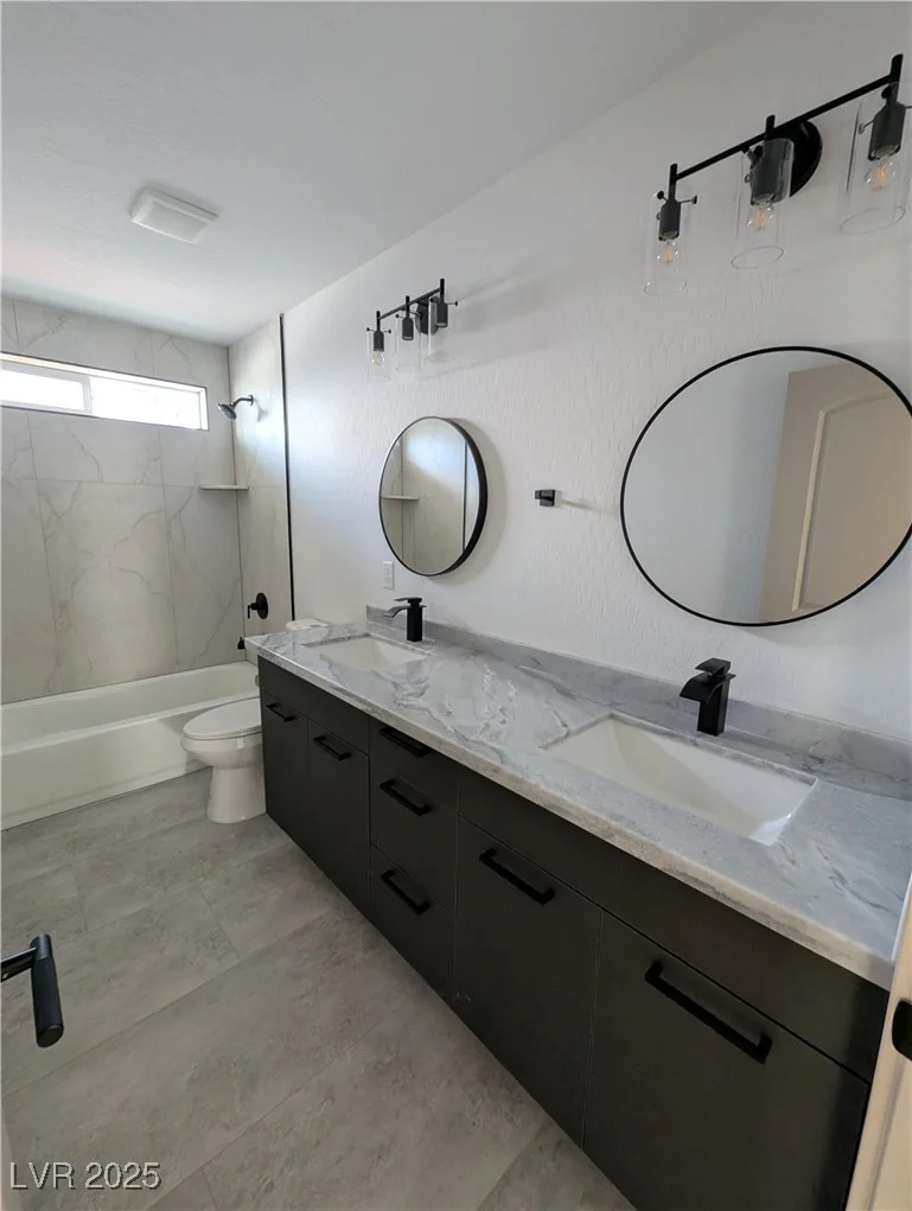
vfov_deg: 106.1
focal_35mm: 13
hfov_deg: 90.1
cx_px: 456
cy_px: 606
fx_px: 455
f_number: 2.2
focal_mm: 1.95
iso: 160
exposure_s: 1/23.8
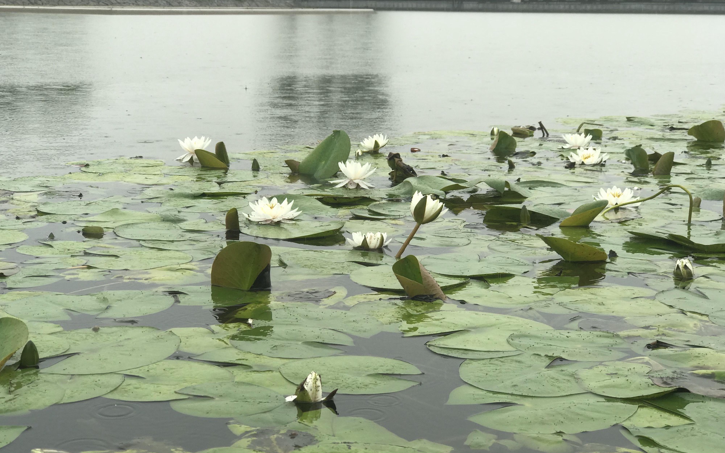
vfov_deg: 21.3
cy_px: 256
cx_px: 360
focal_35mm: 61
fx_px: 1205
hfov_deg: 33.5
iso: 20
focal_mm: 6.6
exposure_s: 1/386
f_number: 2.8
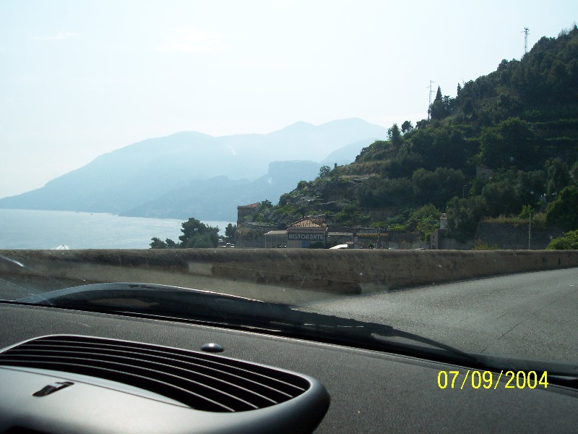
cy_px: 217
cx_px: 289
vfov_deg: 37.7
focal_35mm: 38
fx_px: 635
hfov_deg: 49.0
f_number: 4.8
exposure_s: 1/1000
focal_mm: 8
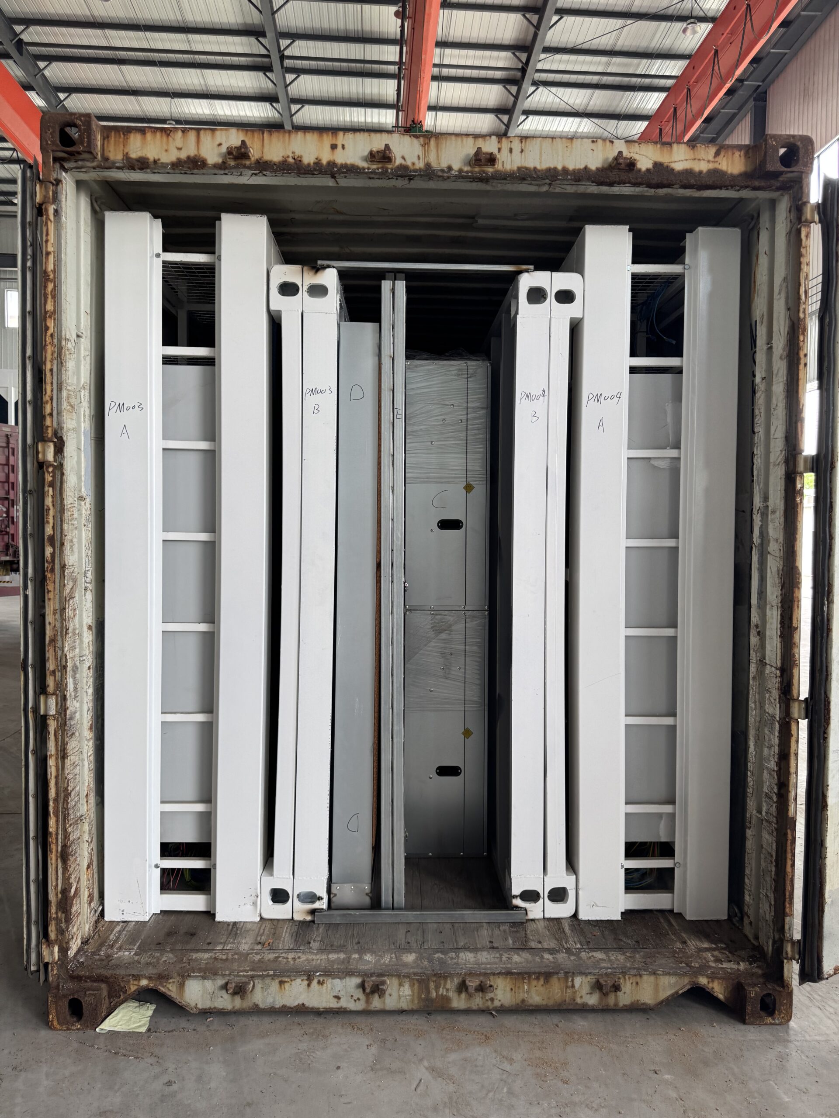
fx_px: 776
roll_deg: -1.2
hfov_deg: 56.8
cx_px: 420
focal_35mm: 24
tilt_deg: -0.1
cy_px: 559
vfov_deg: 71.6
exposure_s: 1/121
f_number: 1.78
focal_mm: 6.76
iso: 125
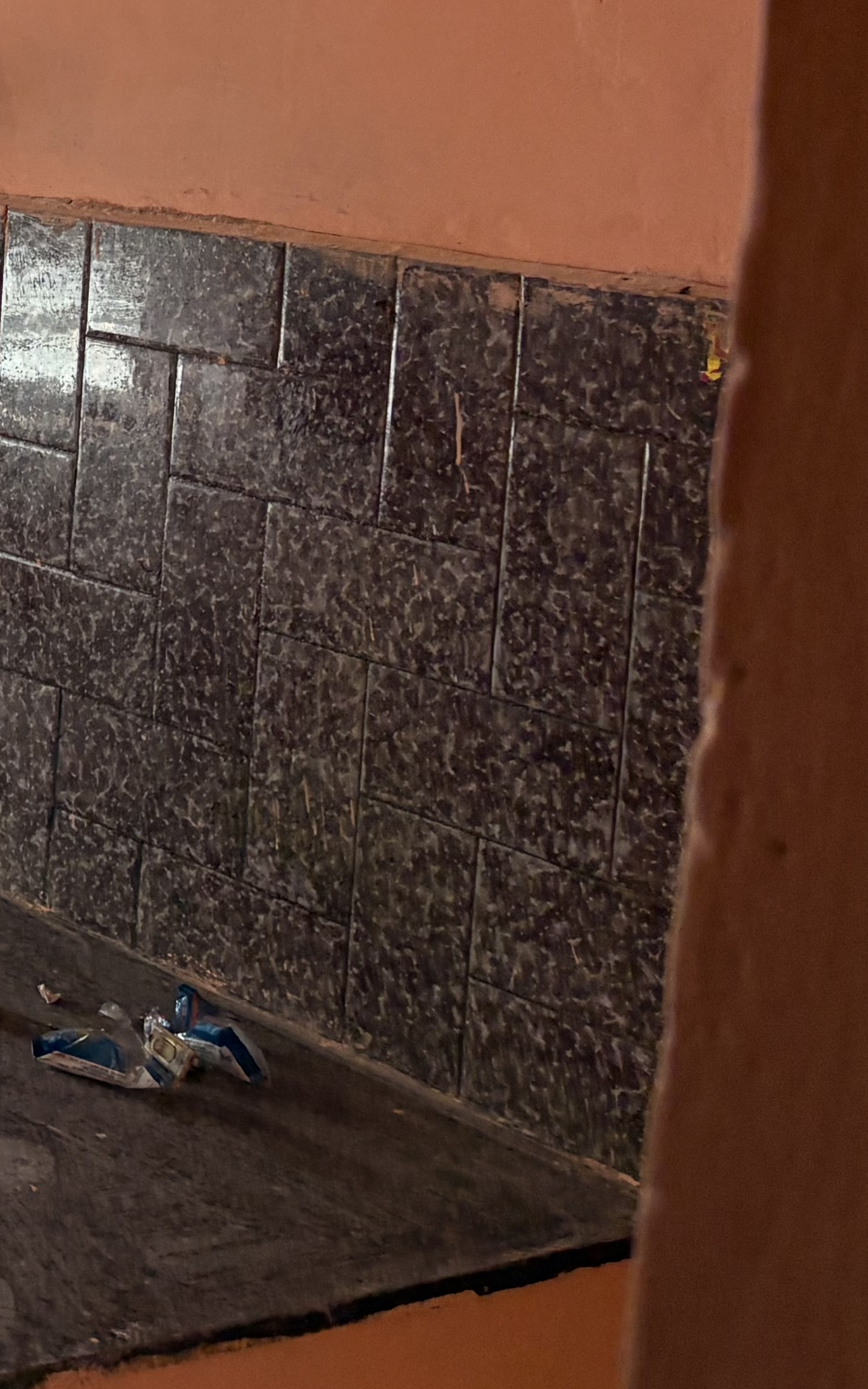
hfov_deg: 15.2
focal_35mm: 69
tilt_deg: -3.0
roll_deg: -1.8
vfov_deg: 28.6
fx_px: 2611
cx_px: -864
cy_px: 132
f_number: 1.6
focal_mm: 5.96
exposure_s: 1/119
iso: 125
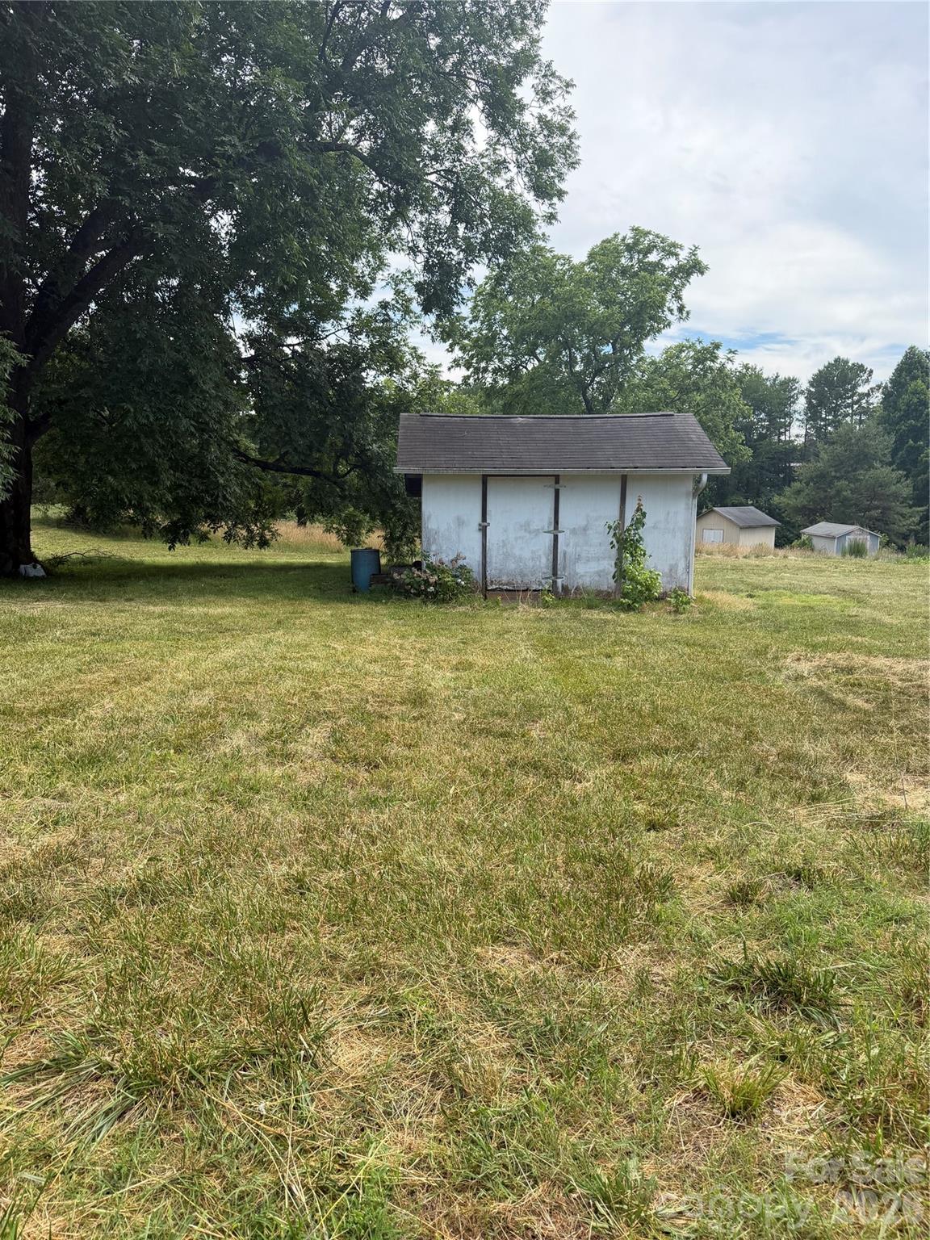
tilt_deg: -9.0
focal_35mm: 24
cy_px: 620
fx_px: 860
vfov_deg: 71.6
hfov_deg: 56.8
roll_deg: +0.0
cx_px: 465
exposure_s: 1/2611
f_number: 1.78
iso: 100
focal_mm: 6.76
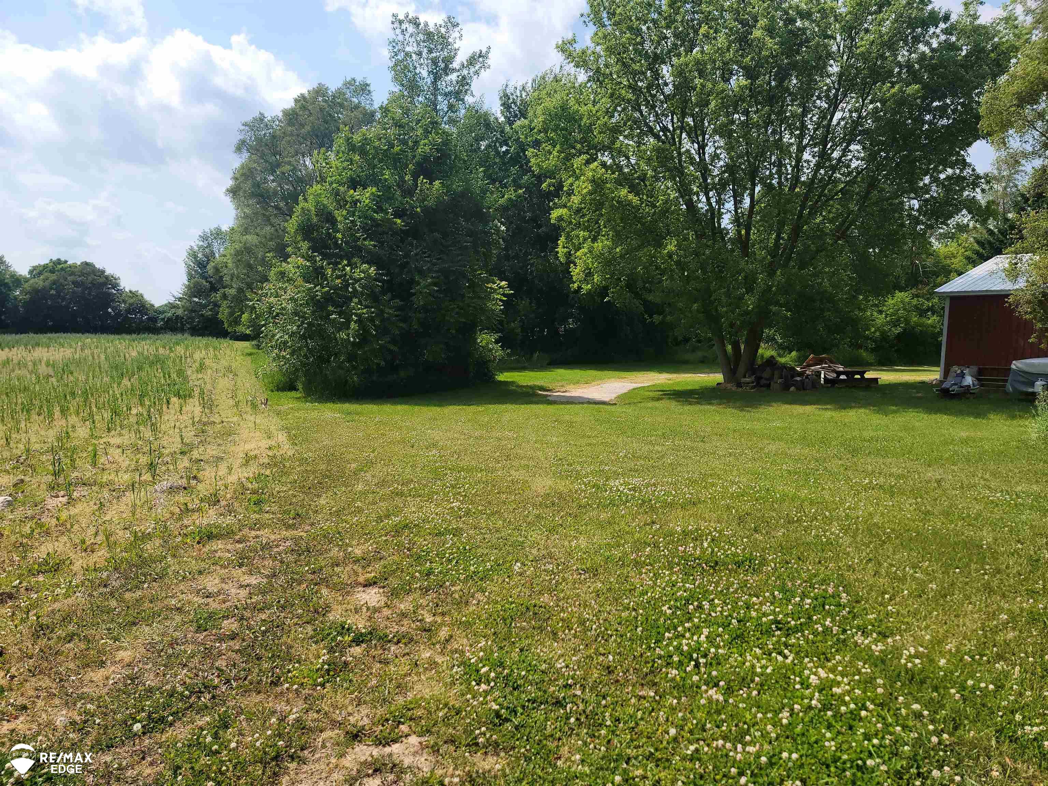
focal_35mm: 24
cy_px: 393
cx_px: 524
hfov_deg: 71.6
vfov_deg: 56.8
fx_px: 727
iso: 16
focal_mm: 6.7
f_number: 1.8
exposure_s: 1/1041
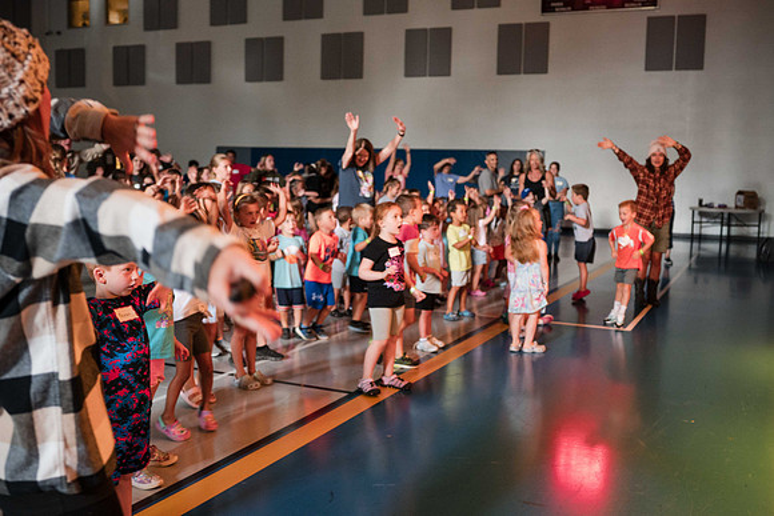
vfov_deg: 34.6
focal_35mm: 39
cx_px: 389
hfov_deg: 50.1
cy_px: 256
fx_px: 828
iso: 3200
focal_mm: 35
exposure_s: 1/80
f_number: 2.8
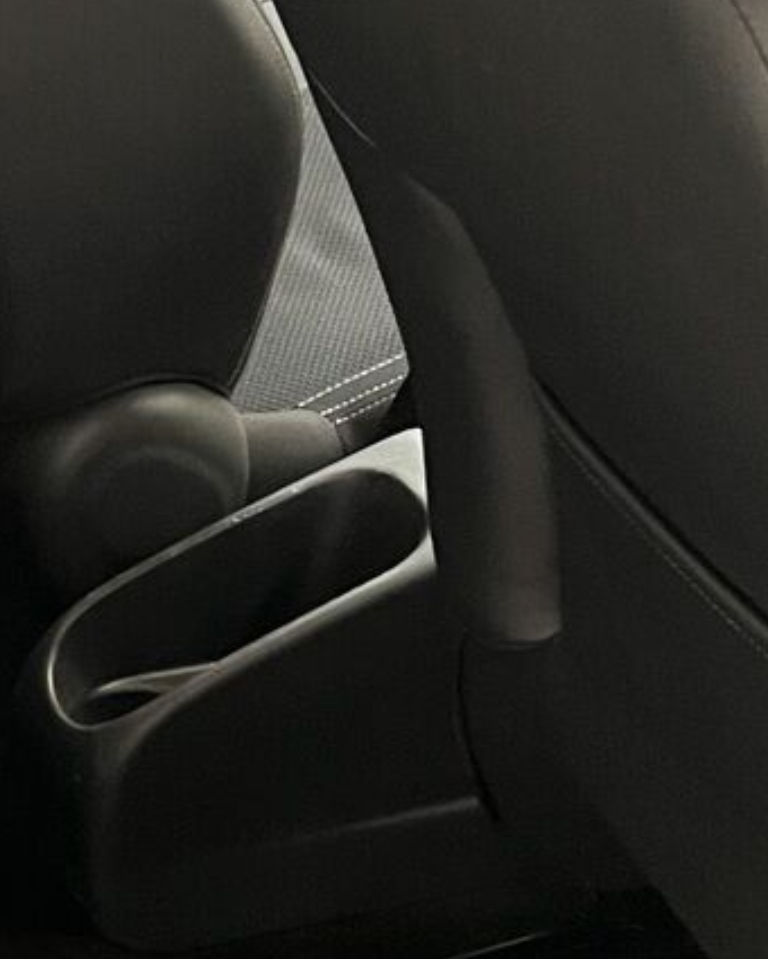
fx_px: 2898
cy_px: 675
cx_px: -573
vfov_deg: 18.7
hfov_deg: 13.6
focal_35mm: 102
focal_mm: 5.7
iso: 640
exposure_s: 1/33
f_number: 1.5
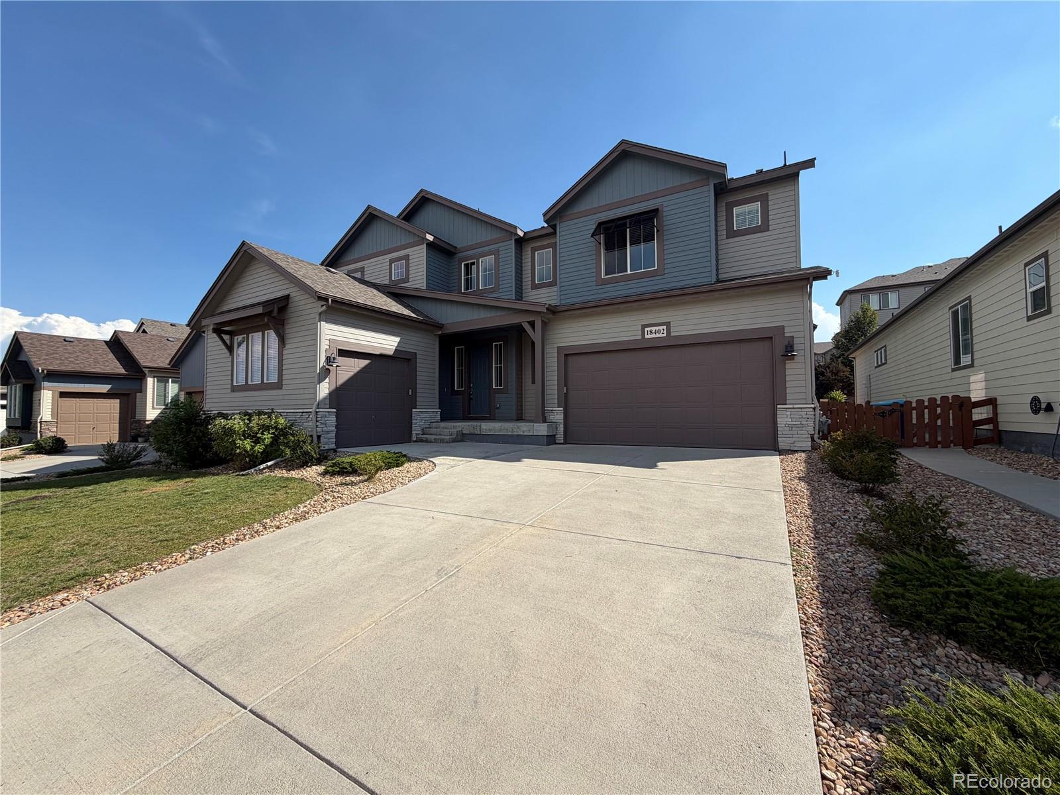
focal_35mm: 14
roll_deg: +0.2
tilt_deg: +1.5
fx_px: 429
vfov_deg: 85.7
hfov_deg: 102.1
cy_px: 398
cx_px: 530
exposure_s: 1/876
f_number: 2.2
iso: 20
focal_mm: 2.22
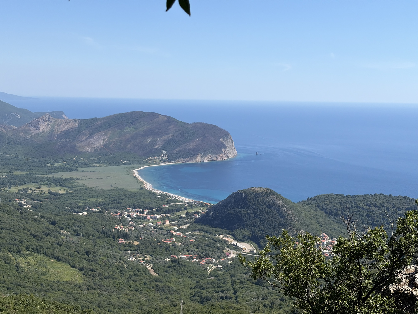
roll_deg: -0.3
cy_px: 157
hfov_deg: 36.8
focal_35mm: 52
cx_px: 209
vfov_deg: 28.0
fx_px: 628
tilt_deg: -5.6
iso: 40
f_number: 1.6
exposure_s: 1/3448
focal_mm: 5.96
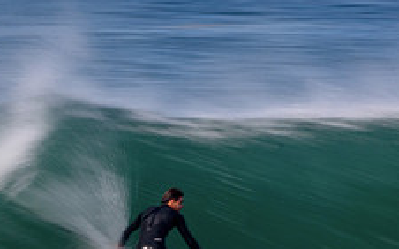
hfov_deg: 1.3
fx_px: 17096
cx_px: 203
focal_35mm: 1573
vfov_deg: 0.8
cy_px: 326
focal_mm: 400
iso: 100
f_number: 18
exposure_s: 1/20
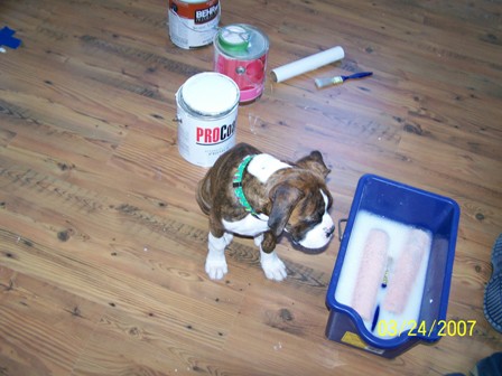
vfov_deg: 37.7
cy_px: 188
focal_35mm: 38
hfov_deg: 49.0
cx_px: 251
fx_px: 551
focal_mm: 6.3
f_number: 2.8
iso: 160
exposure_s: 1/60
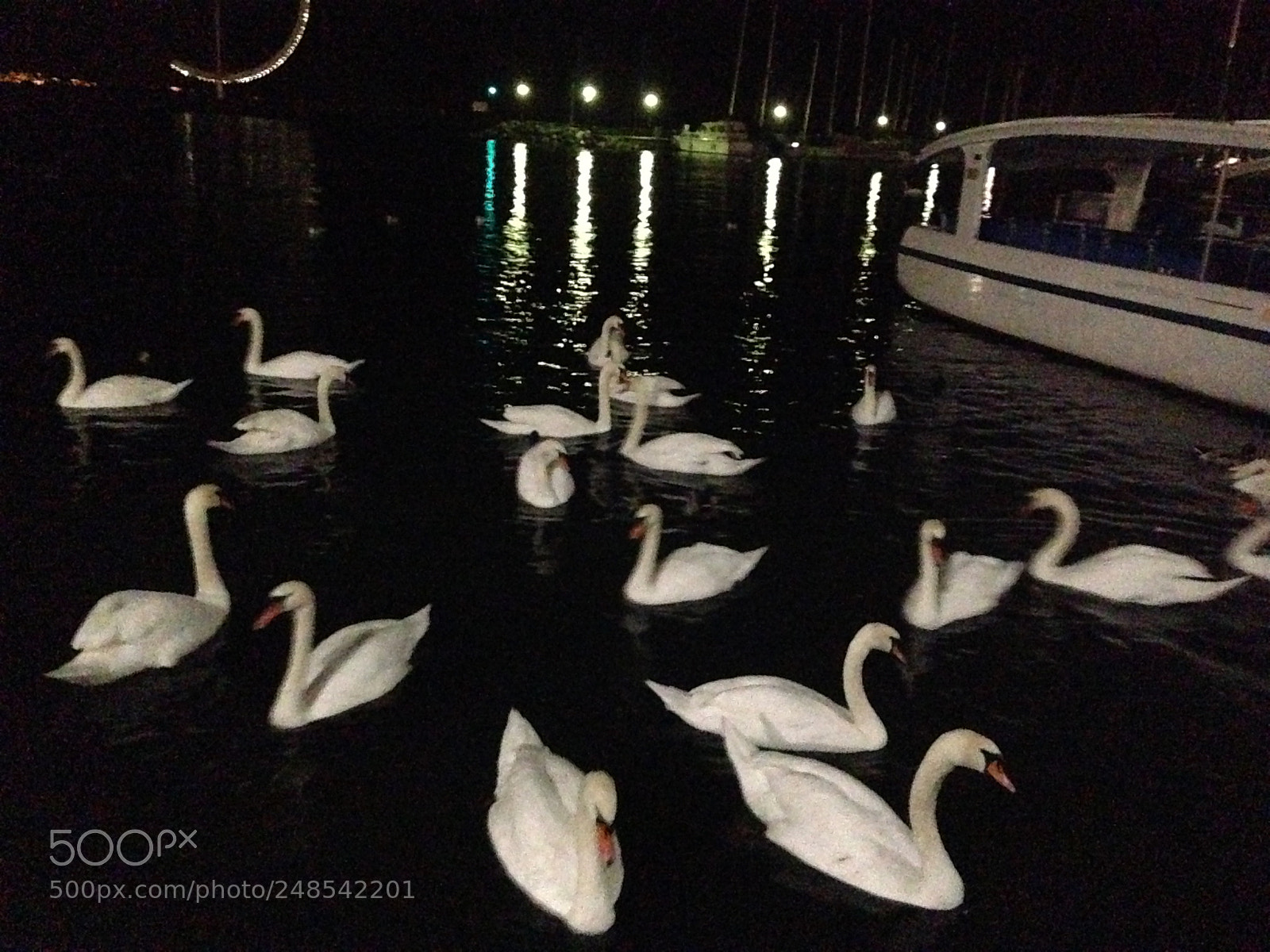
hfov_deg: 29.4
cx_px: 635
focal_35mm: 66
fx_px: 2421
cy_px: 476
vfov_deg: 22.3
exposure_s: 1/15
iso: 3200
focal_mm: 4.12
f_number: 2.4
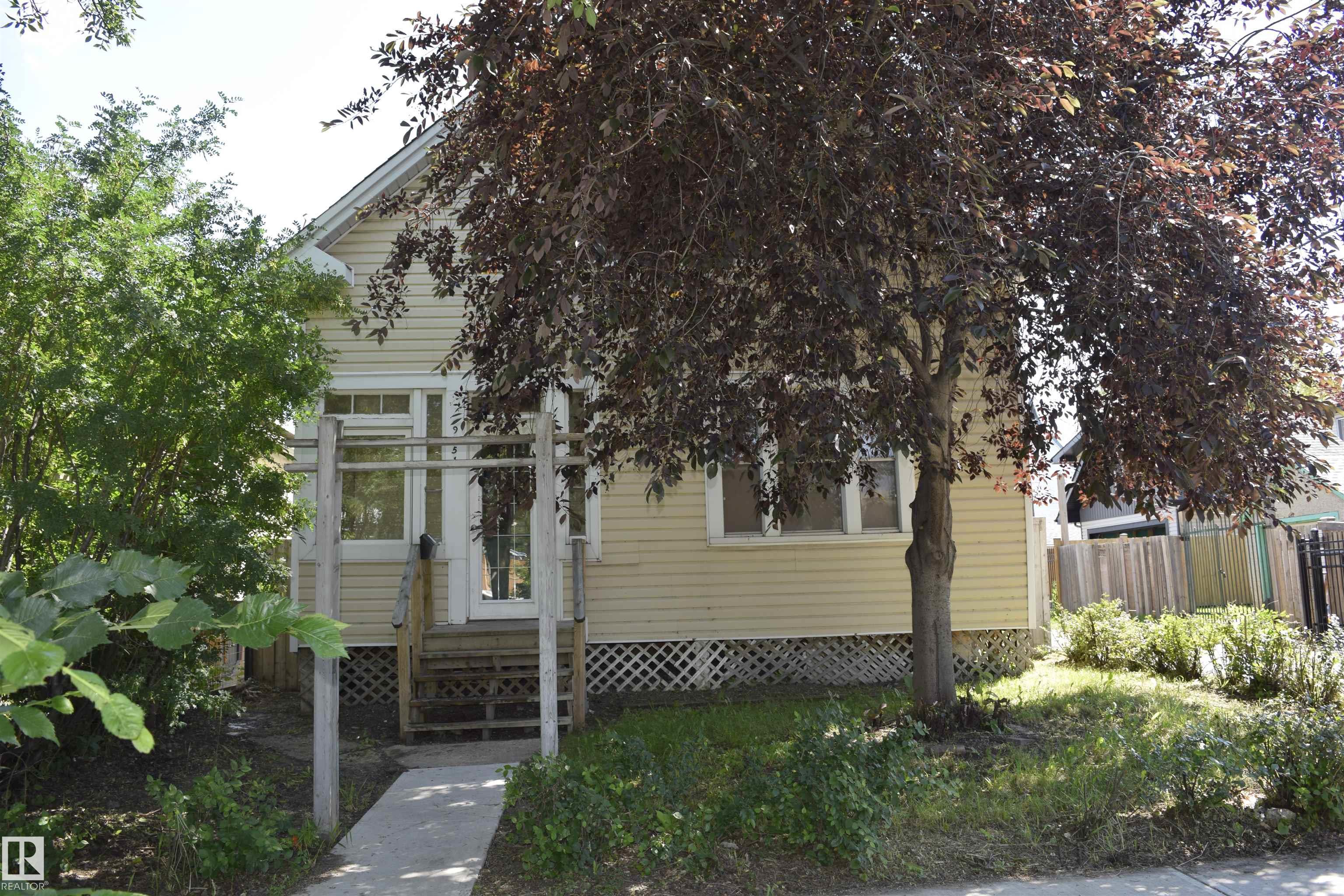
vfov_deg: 47.9
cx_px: 672
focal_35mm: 27
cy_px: 448
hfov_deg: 67.4
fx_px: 1008
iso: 125
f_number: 5.6
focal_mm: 18
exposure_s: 1/125
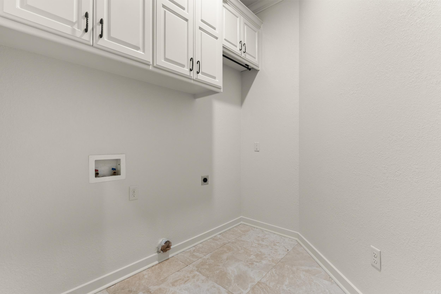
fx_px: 200
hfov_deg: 95.5
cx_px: 220
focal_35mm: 16
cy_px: 147
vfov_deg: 72.6
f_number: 7.1
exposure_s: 1/2.5
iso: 400
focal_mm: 10.9
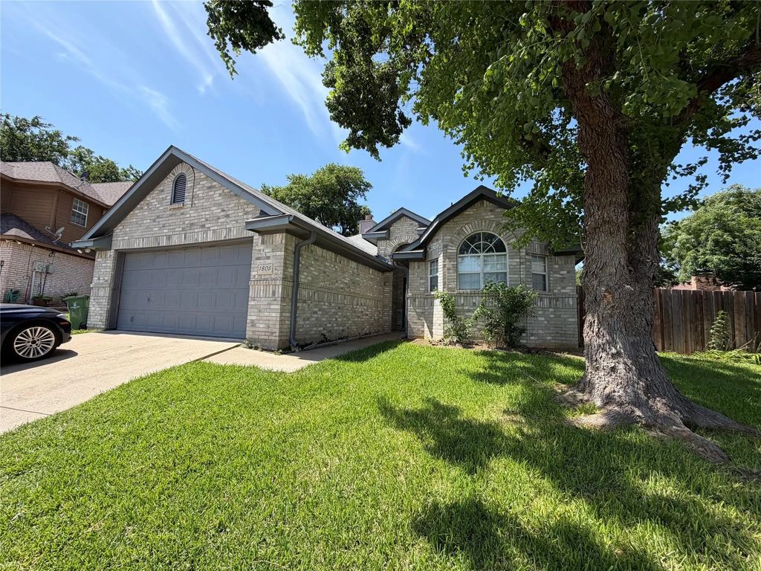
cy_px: 286
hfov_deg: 102.1
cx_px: 380
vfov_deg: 85.7
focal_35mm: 14
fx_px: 308
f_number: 2.2
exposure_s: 1/770
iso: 32
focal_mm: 2.22
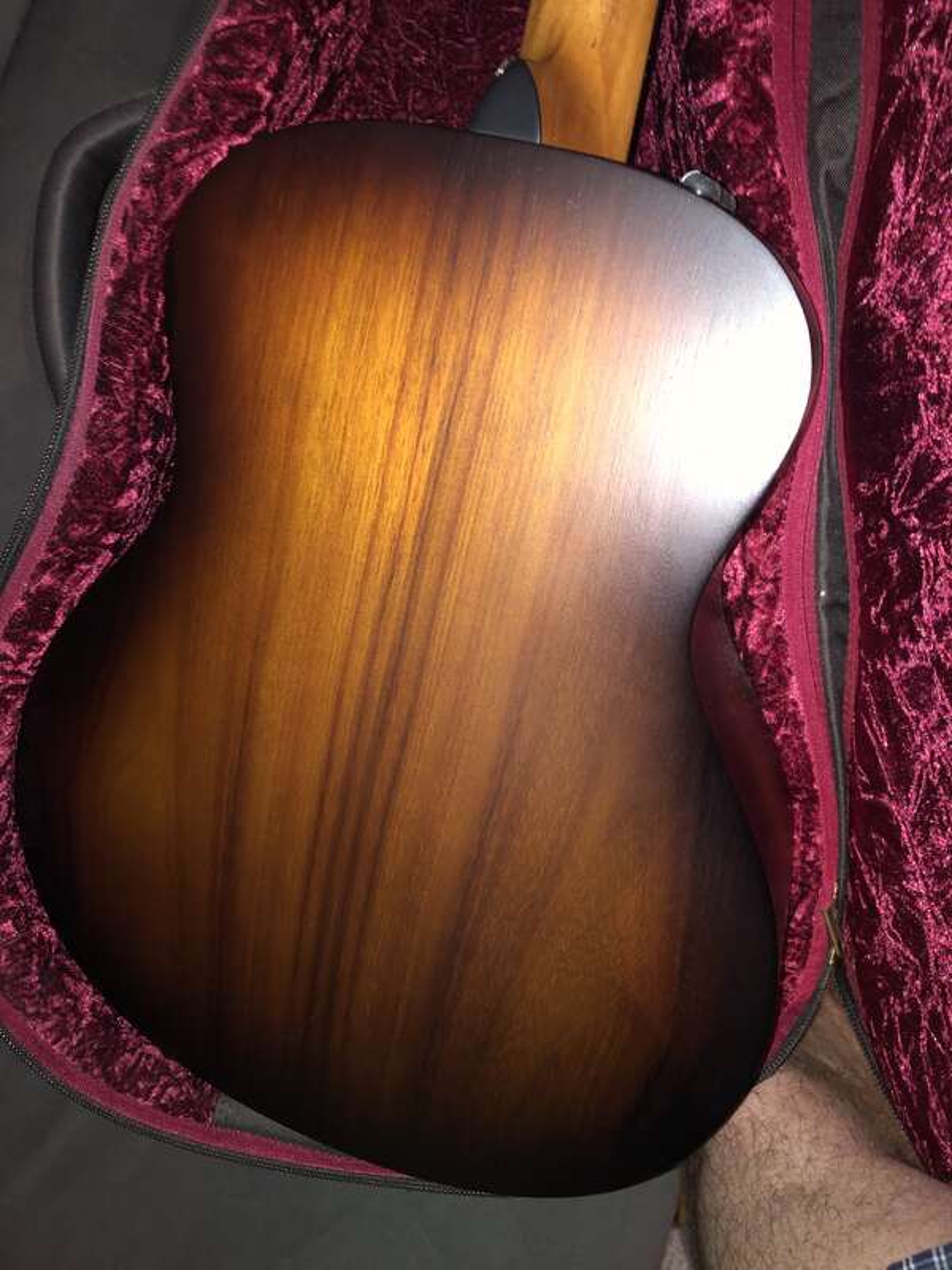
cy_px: 635
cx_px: 476
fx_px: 1027
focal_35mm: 28
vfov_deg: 63.4
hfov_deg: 49.7
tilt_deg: -86.0
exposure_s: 1/9
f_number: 1.8
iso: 100
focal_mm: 3.99
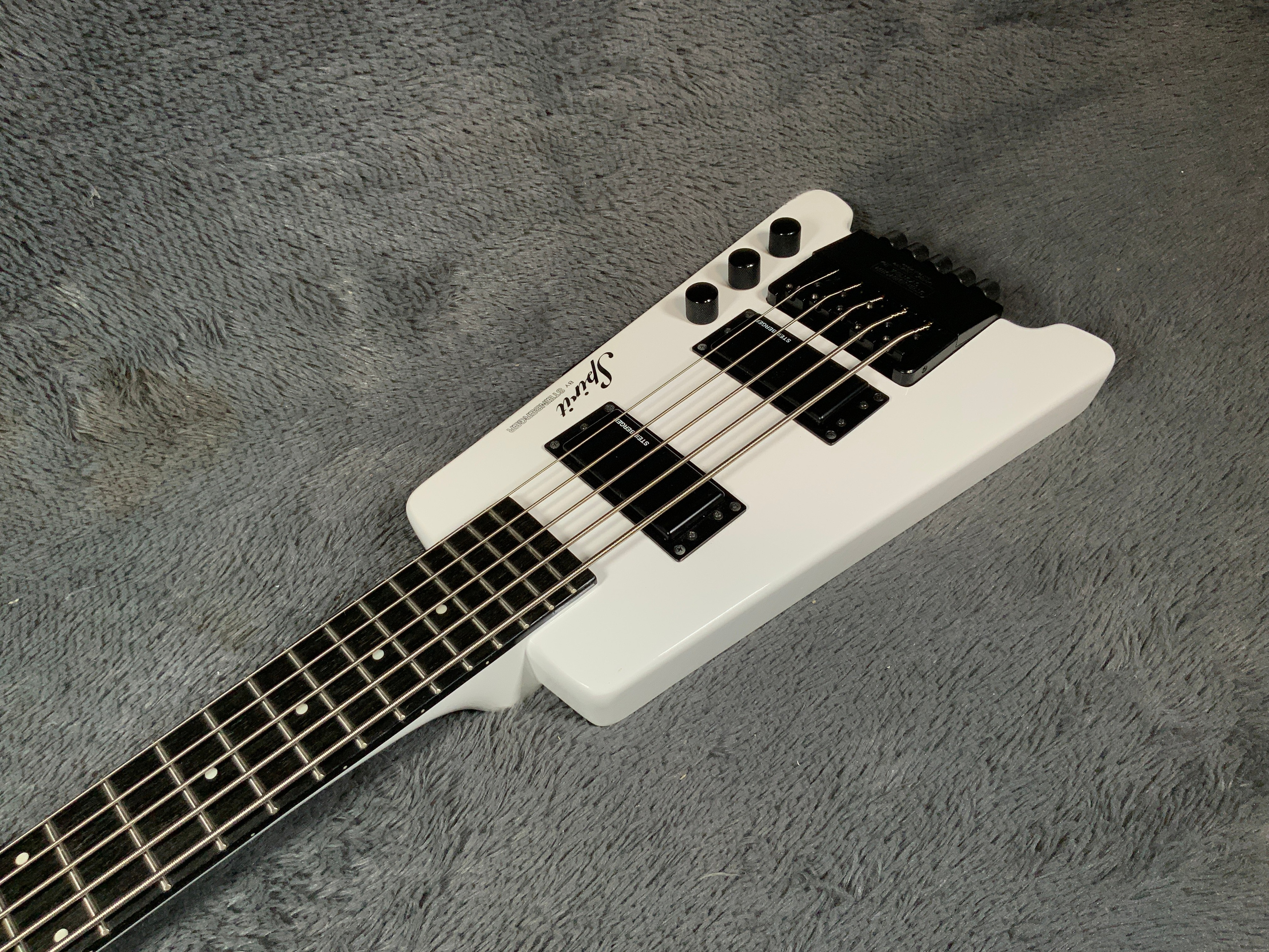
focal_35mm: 29
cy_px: 476
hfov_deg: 61.7
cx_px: 634
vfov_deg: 48.2
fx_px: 1063
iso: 25
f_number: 1.8
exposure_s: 1/312
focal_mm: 3
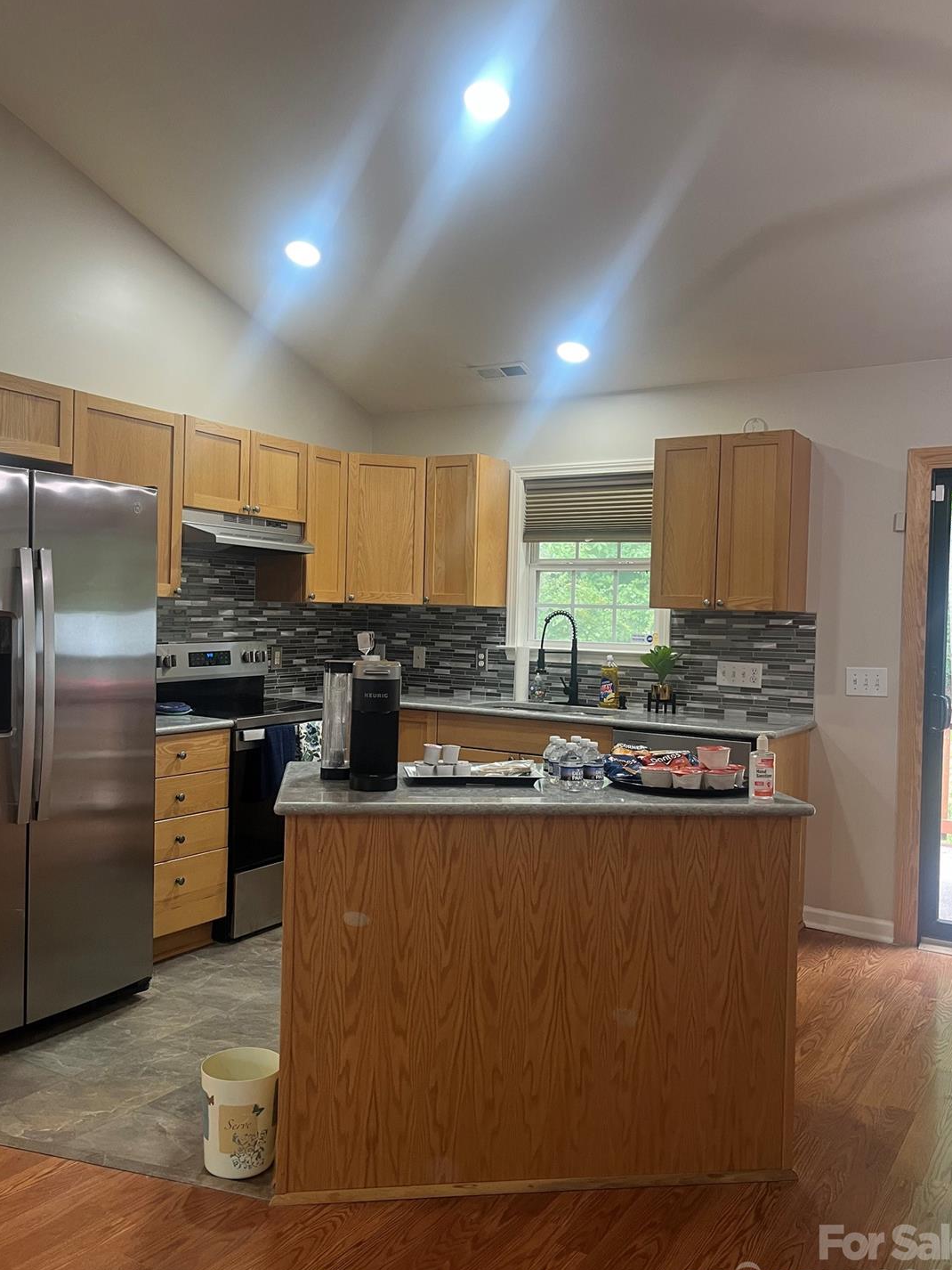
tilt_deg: -1.7
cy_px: 639
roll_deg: -0.7
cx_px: 466
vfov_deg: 63.4
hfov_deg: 49.8
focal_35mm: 28
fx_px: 1026
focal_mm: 5.1
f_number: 1.6
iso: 125
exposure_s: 1/60
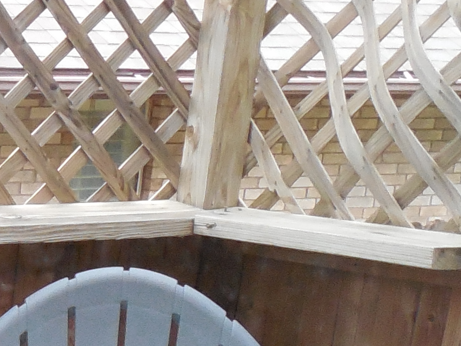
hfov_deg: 15.6
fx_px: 1465
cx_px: -339
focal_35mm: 110
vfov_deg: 13.3
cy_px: 332
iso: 400
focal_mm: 4.5
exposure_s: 1/250
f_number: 3.3
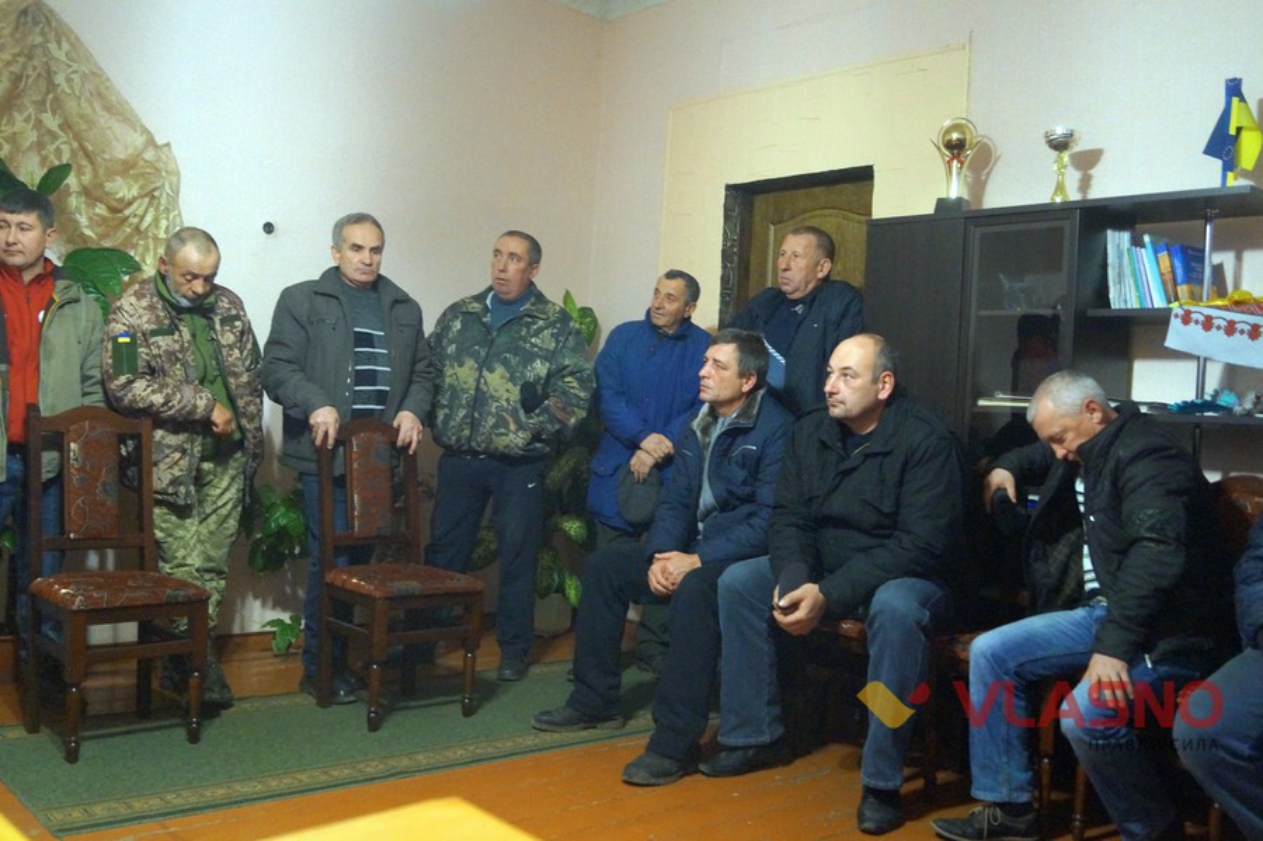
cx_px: 632
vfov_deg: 39.9
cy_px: 420
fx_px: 1157
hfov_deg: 57.2
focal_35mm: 33
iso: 3200
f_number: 4
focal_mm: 22
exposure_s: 1/15
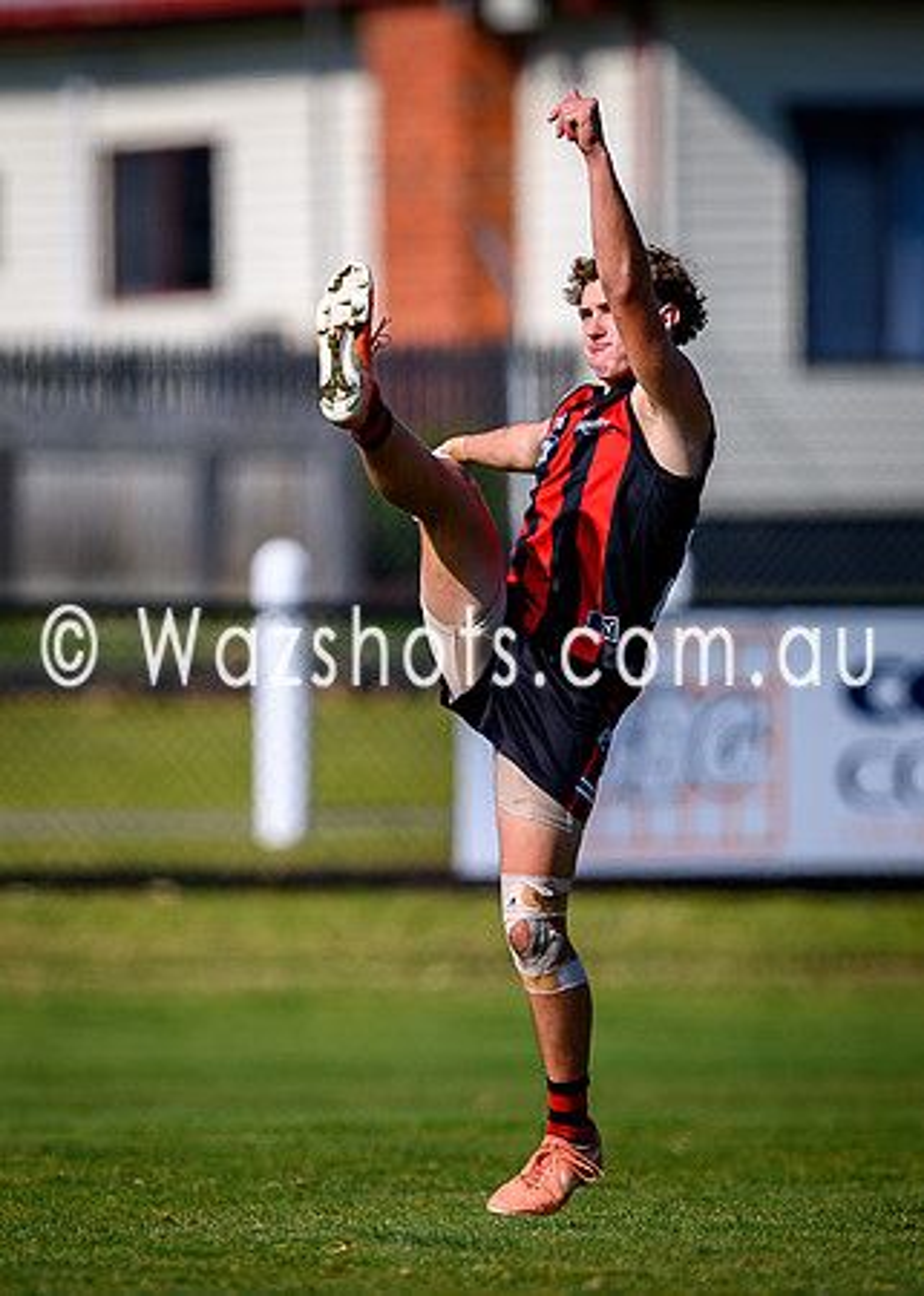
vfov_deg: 2.2
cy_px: 662
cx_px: 306
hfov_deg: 1.5
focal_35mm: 930
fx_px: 34202
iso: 160
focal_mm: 500
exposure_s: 1/2500
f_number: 4
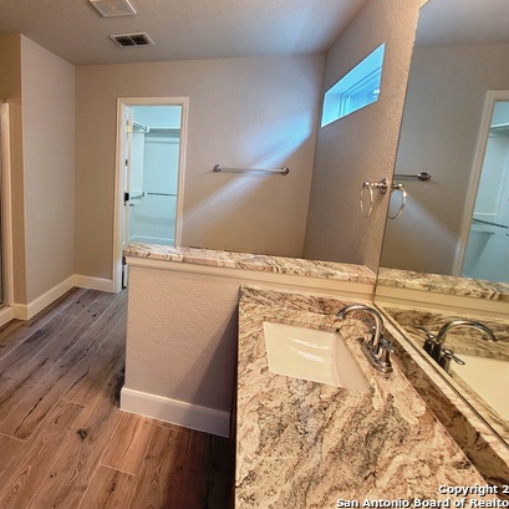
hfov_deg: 75.7
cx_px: 137
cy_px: 212
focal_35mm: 18
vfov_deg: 80.0
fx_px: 299
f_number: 2.2
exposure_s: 1/59
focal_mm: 2.2
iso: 160
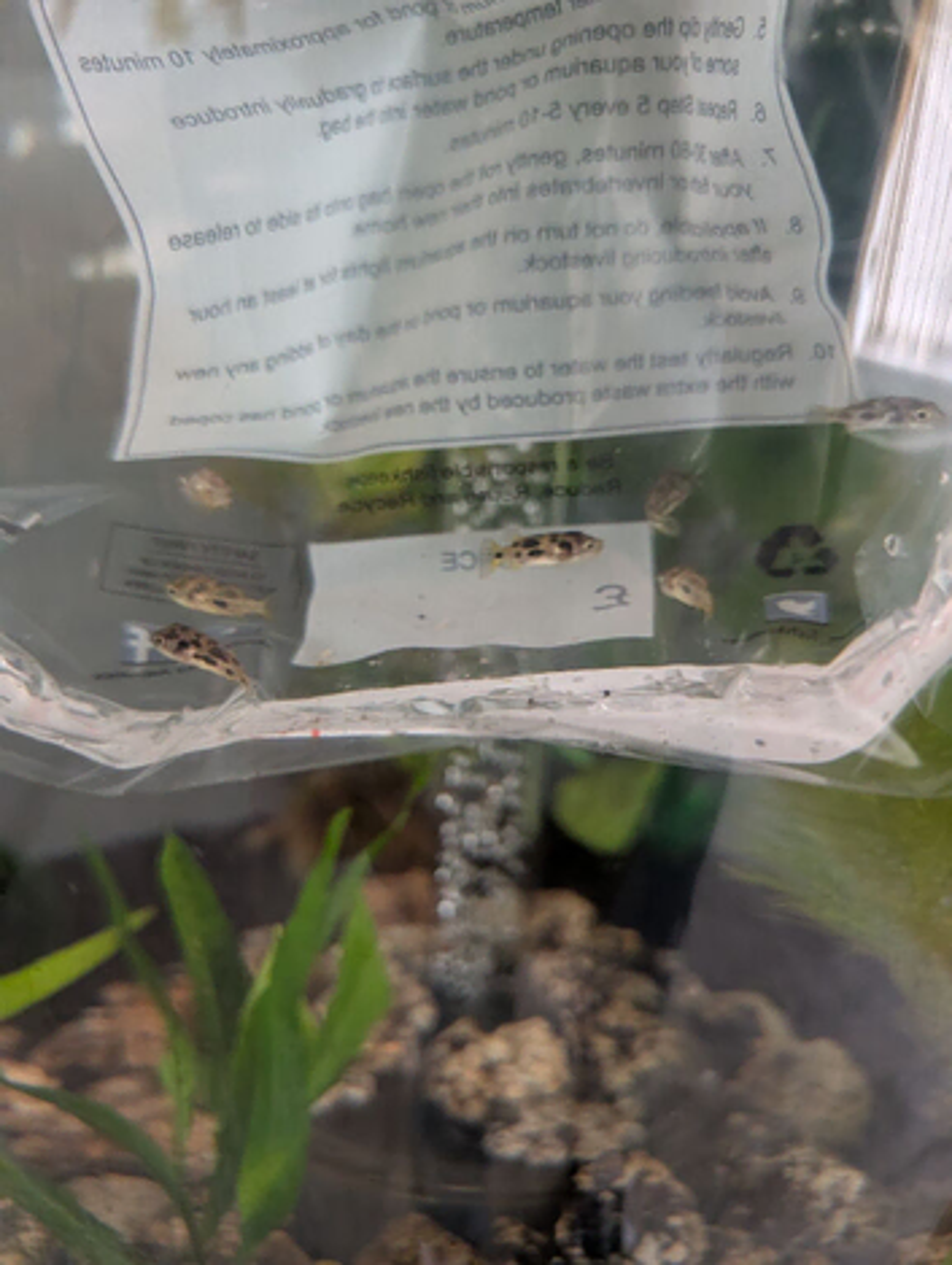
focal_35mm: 24
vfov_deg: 71.5
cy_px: 632
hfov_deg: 56.9
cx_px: 476
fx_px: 878
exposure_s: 1/273
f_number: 1.68
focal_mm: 6.9
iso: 752
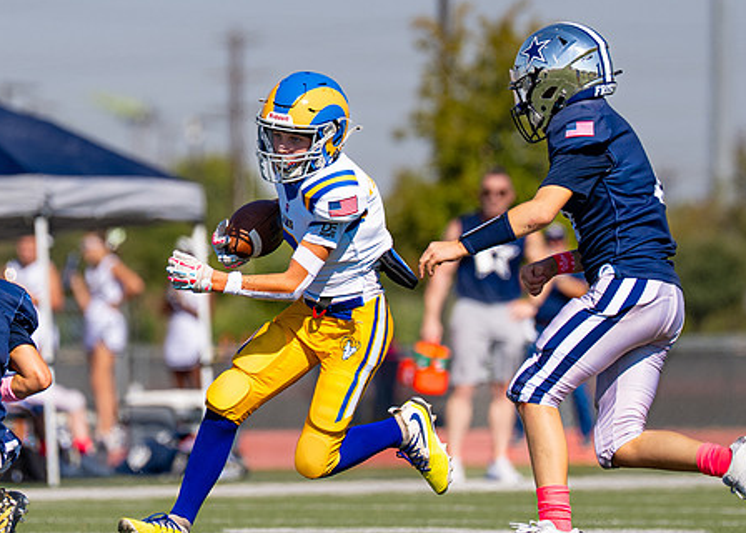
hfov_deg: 3.7
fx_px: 11610
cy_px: 199
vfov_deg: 2.6
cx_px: 260
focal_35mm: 548
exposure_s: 1/2500
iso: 100
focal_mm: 200
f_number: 2.8
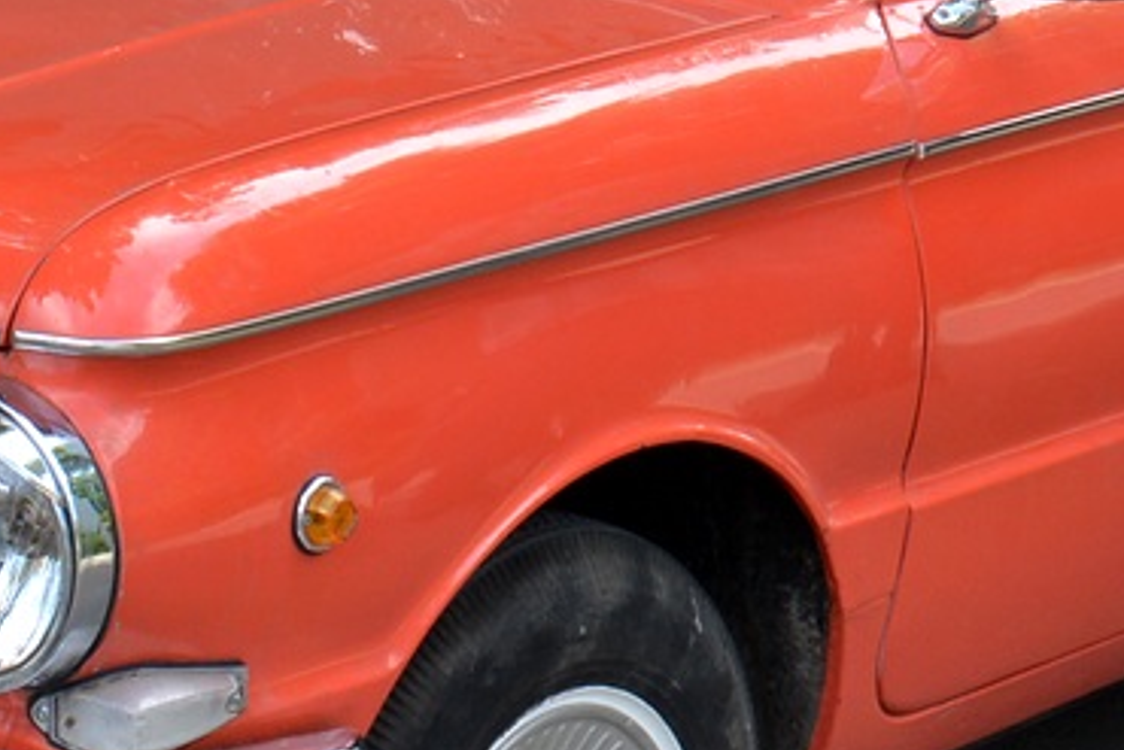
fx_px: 4935
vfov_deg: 8.6
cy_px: -46
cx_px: 292
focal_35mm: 158
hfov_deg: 13.0
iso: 200
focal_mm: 26
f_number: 6.3
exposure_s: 1/160
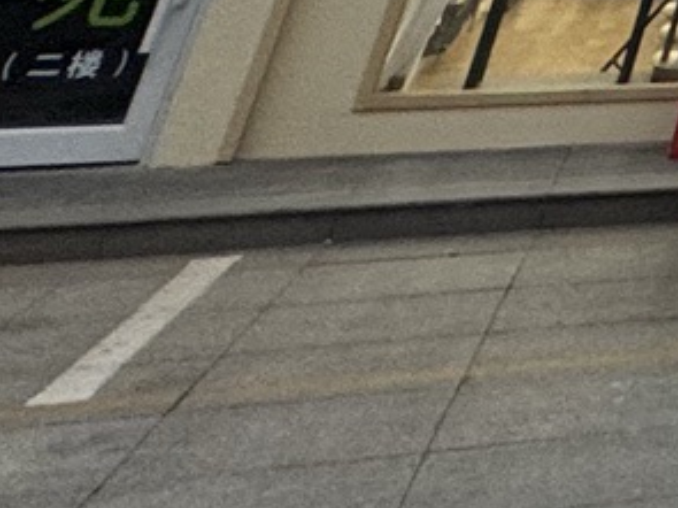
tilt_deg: +25.2
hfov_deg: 11.6
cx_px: 2016
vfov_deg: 10.7
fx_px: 1860
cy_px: -1014
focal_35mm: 95
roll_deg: -1.2
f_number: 2.2
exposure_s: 1/100
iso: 160
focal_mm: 2.22
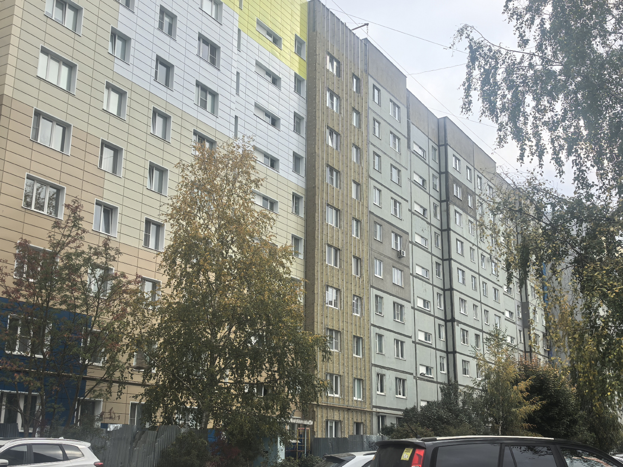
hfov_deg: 44.8
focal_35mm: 42
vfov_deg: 34.3
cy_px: 234
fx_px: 756
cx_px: 312
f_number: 2
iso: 50
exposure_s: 1/1144
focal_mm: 6.98
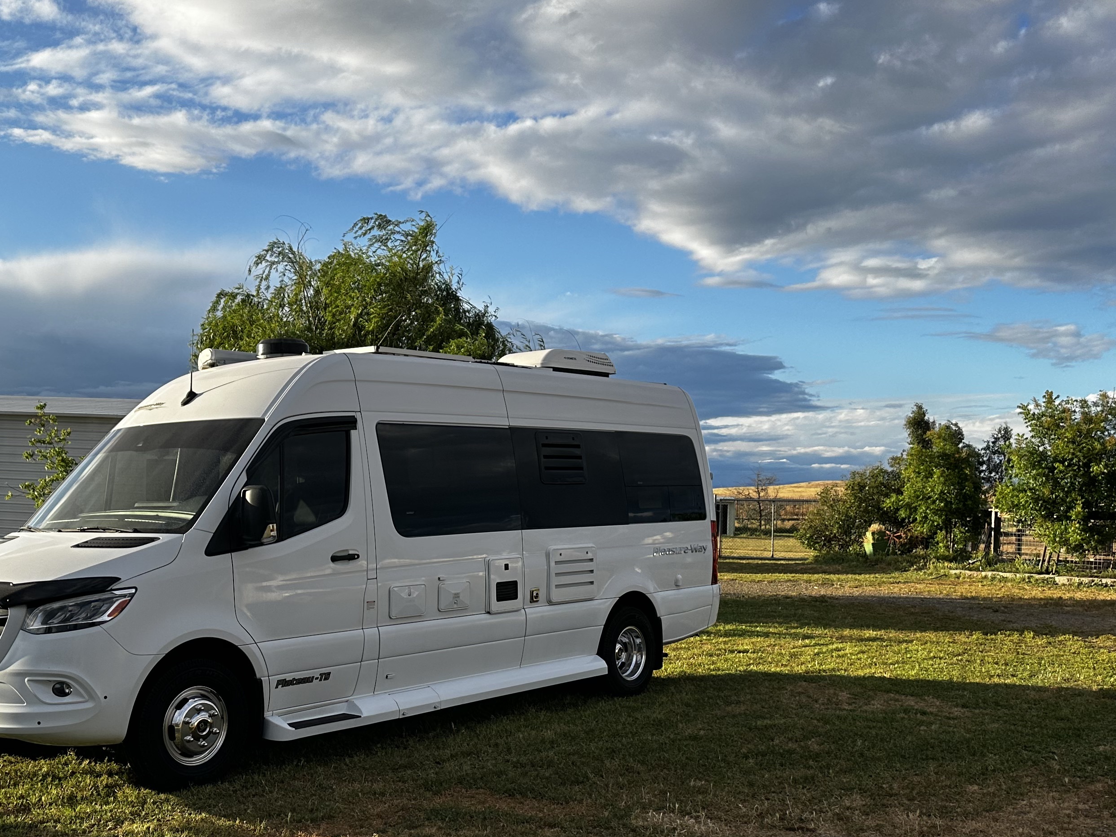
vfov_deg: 36.6
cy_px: 522
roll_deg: -1.7
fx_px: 1257
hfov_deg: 47.5
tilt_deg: -1.6
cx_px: 439
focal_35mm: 39
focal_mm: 6.86
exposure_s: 1/2469
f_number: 1.78
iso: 80
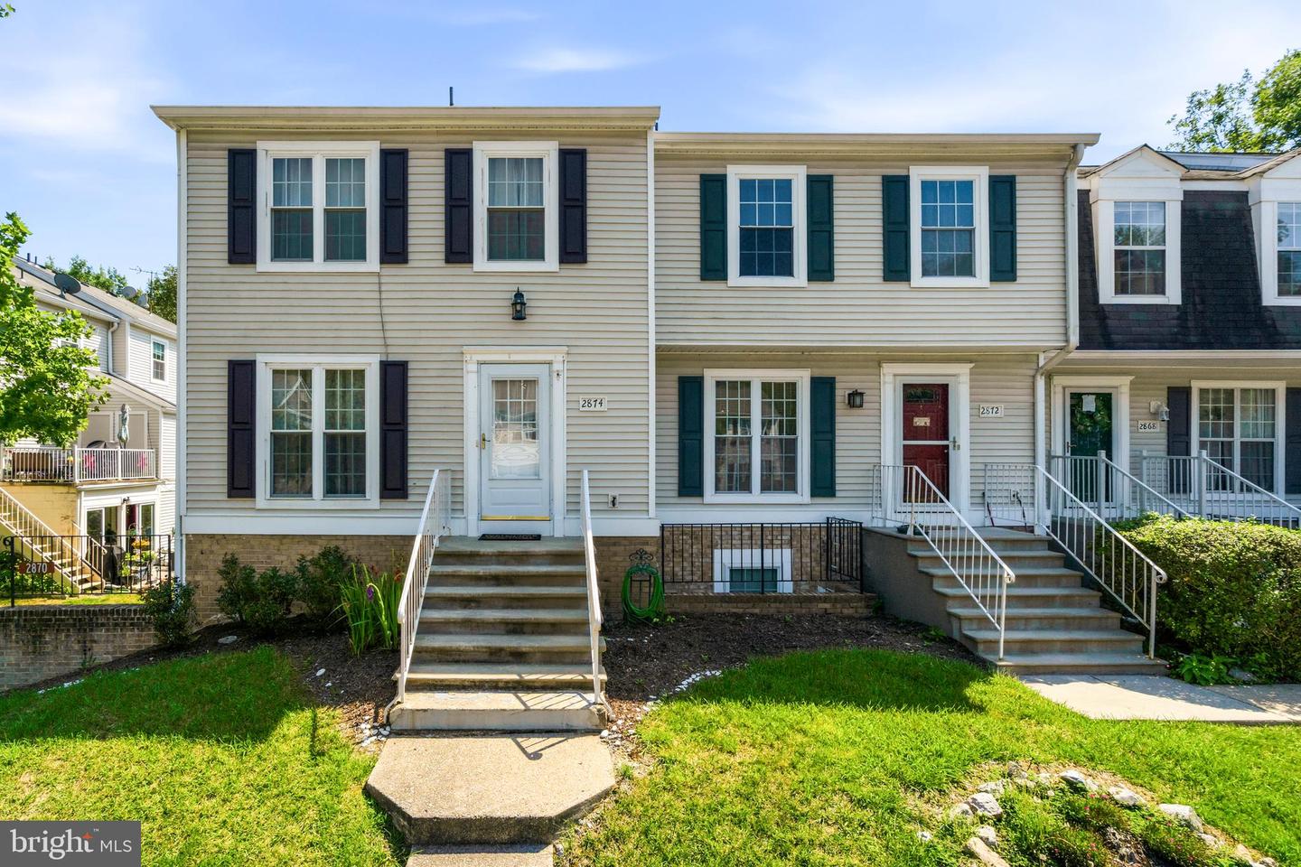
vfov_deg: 73.7
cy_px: 434
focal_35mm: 16
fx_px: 578
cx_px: 650
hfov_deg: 96.7
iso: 320
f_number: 8
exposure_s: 1/2500
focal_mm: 16
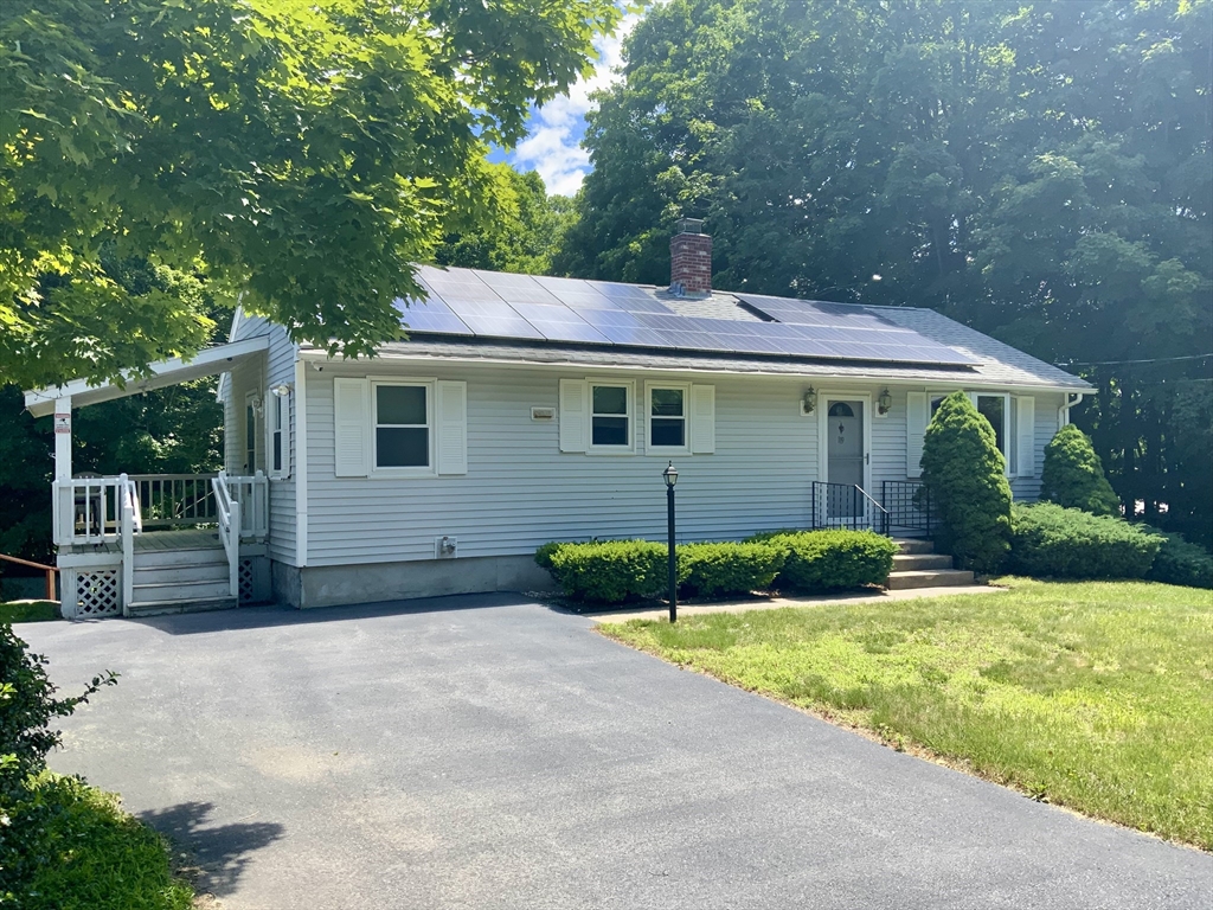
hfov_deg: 61.7
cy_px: 455
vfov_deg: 48.2
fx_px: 1016
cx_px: 606
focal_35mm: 29
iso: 16
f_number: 1.8
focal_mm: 3
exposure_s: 1/642
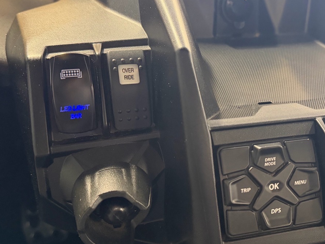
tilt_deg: -30.1
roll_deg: -3.3
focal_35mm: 43
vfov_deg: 33.6
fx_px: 404
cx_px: 223
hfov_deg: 43.1
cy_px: 123
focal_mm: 6.76
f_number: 1.78
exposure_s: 1/51
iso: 800
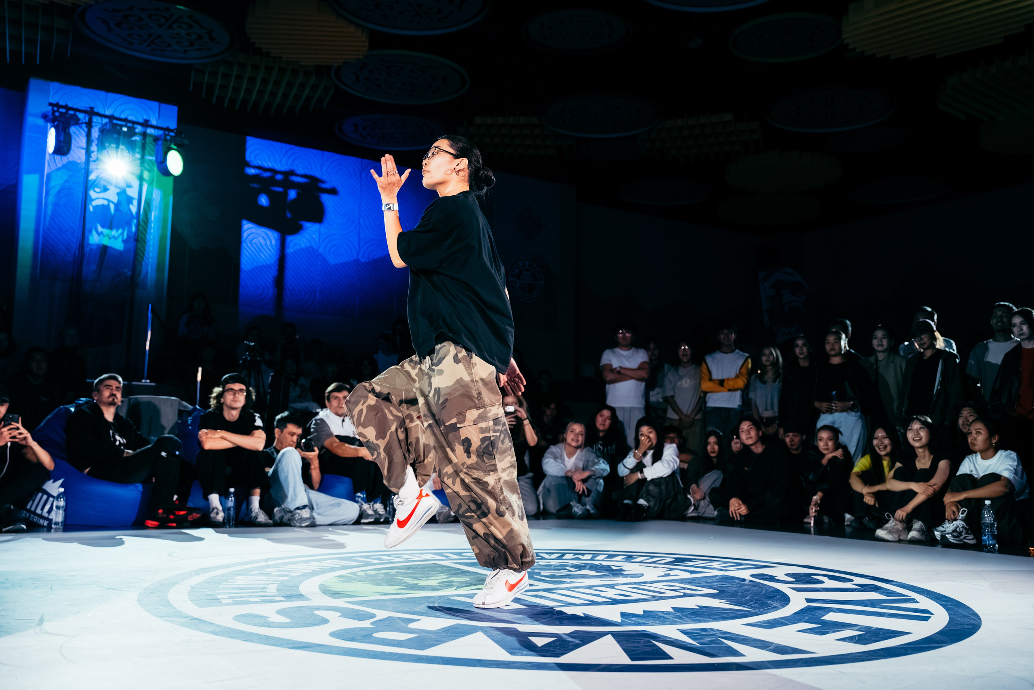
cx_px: 517
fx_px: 1005
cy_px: 345
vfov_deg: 37.9
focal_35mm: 35
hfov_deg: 54.4
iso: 3200
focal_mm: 35
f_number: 2.8
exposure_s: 1/800
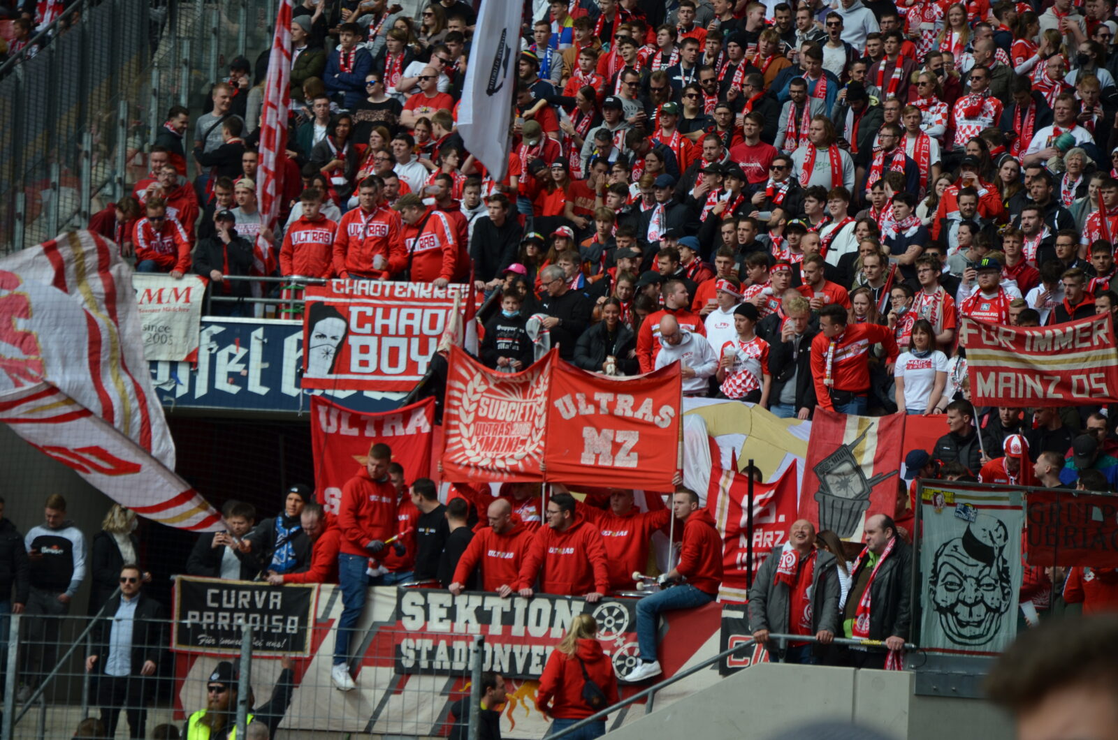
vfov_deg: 8.7
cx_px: 559
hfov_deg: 13.1
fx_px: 4881
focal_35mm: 158
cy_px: 370
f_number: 5.6
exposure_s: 1/500
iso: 200
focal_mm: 105
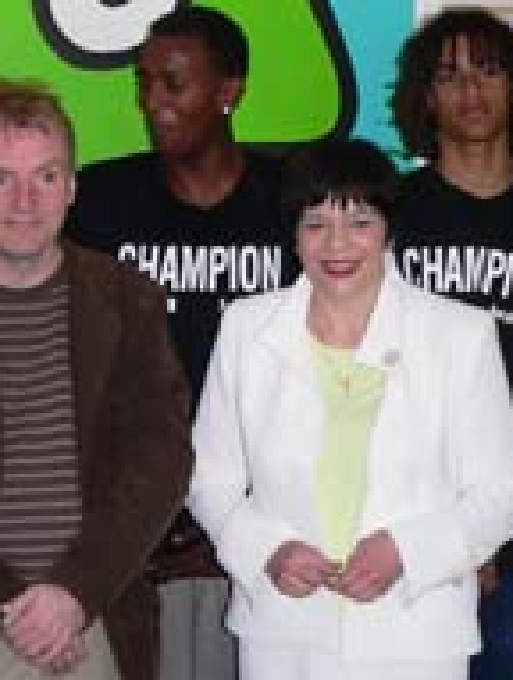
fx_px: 1851
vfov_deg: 20.8
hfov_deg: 15.3
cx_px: -77
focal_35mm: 94
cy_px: 320
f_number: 2.8
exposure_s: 1/60
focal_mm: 6
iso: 80
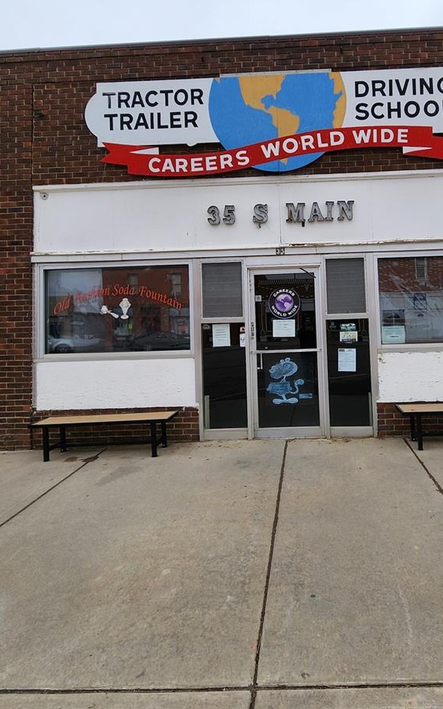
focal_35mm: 18
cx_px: 301
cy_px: 304
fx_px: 348
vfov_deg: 90.5
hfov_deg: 63.1
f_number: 2.2
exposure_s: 1/1208
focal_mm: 2.2
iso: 50
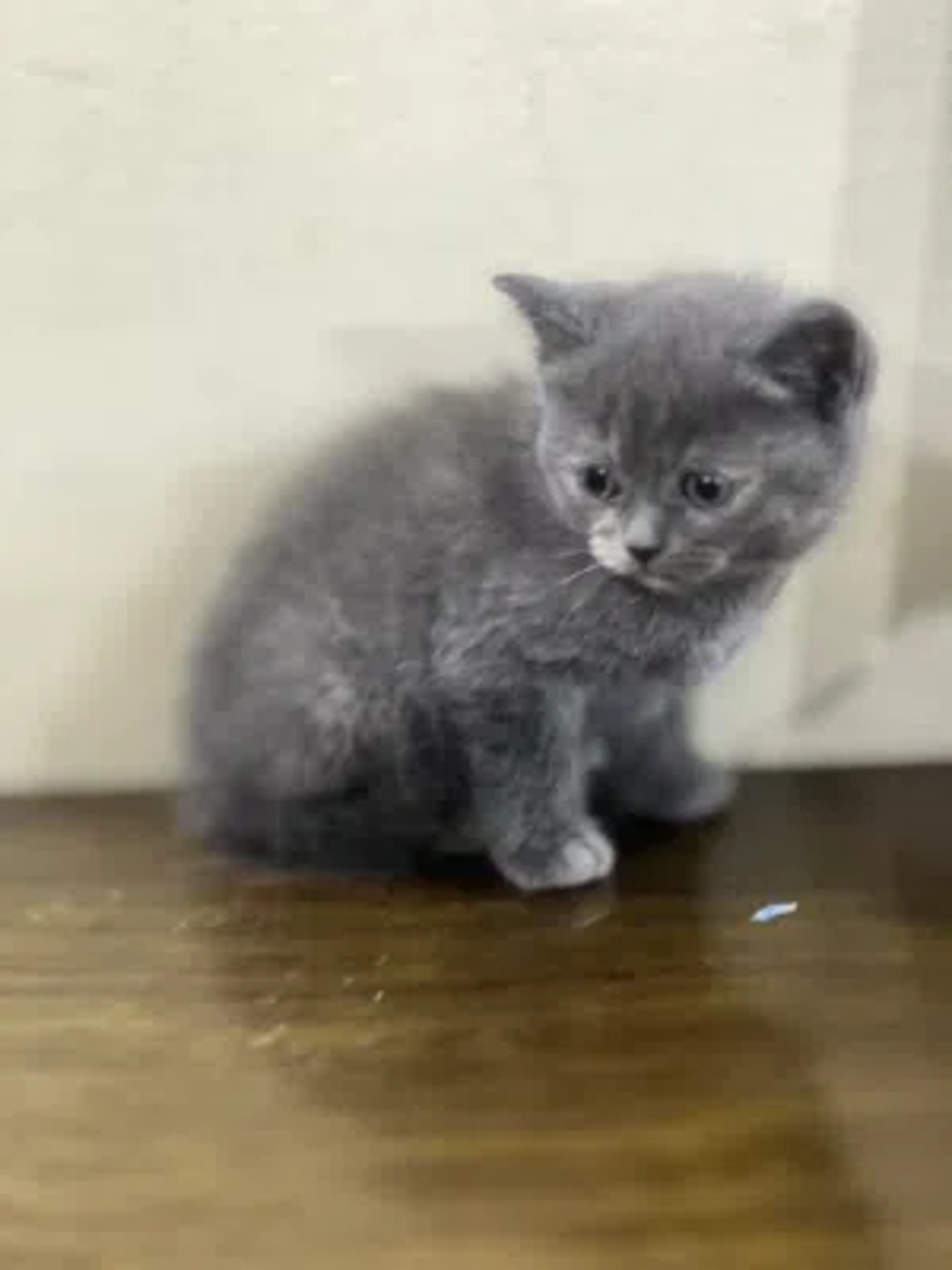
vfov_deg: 25.3
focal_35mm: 77
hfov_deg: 19.1
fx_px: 2824
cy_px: 635
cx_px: 476
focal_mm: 9
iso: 500
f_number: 2.8
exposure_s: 1/15
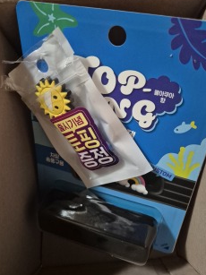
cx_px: 120
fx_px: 214
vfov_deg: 65.3
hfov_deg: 51.1
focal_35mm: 27
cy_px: 133
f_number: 1.8
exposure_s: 1/60
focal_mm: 5.4
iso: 1600
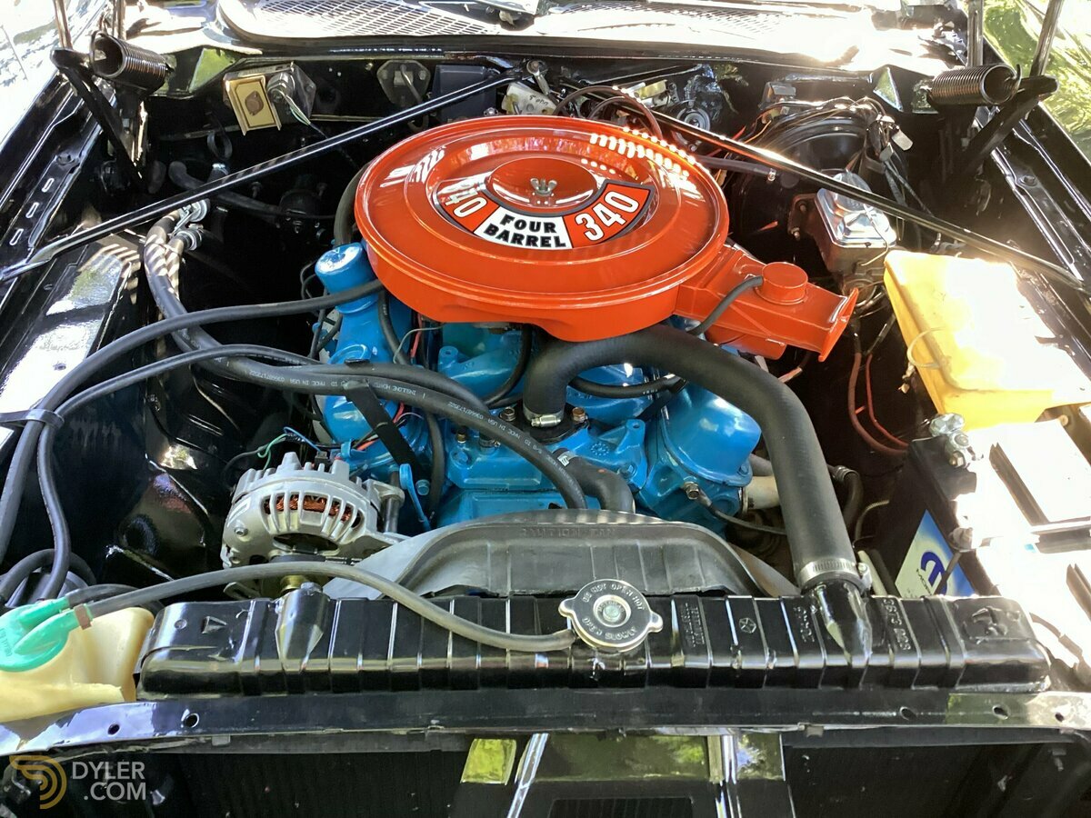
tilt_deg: -39.7
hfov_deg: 58.4
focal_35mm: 31
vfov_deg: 45.4
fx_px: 977
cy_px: 409
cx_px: 546
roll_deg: -3.8
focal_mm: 3.3
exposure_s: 1/60
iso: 320
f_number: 2.4
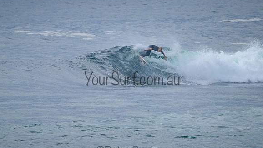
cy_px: 66
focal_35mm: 1157
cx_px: 144
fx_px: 8068
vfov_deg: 1.1
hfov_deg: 1.9
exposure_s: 1/2000
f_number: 11
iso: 2500
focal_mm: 800
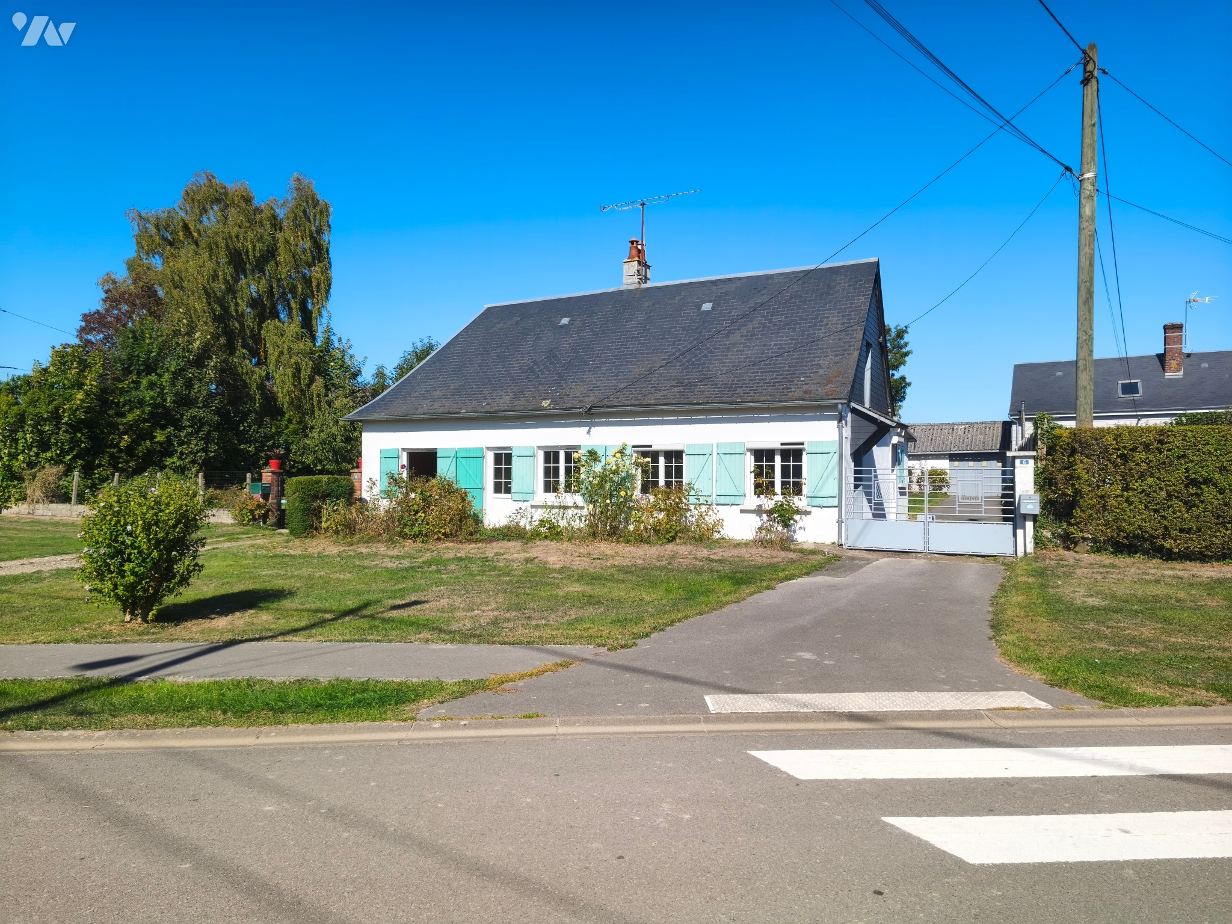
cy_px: 462
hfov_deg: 73.9
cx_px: 616
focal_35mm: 23
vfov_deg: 58.9
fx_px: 819
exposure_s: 1/1343
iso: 50
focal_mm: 5.35
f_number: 1.7
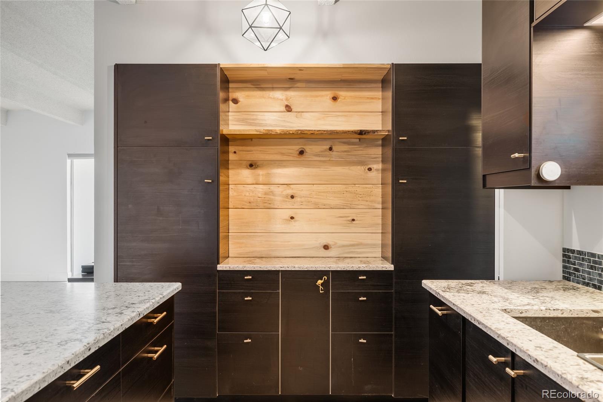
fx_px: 486
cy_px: 201
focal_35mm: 29
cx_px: 302
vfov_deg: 45.0
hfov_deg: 63.6
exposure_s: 1.6
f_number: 8
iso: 200
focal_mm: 29
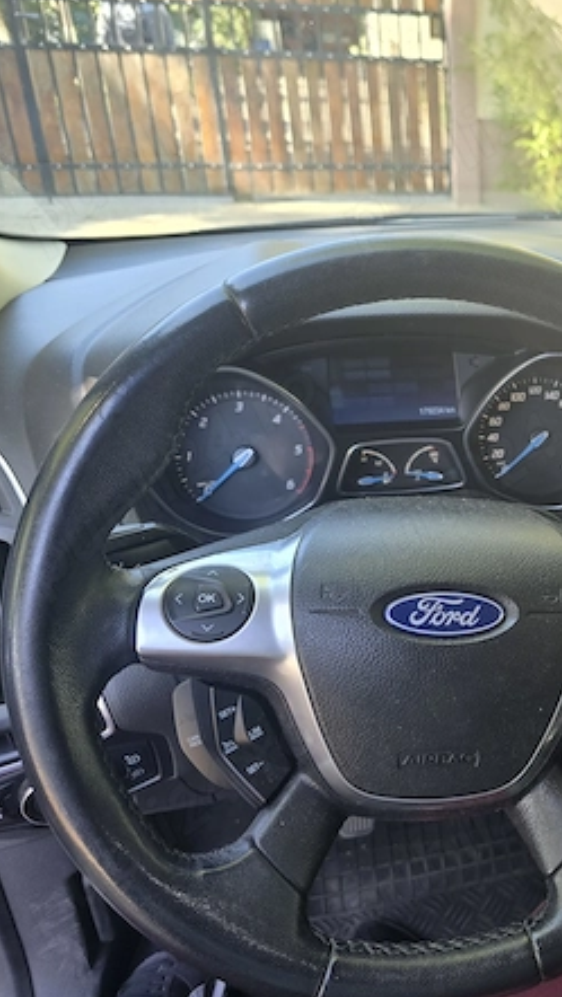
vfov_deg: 58.0
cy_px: 503
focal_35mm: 34
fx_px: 900
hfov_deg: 30.4
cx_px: 646
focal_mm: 6.3
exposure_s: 1/180
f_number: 1.7
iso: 80
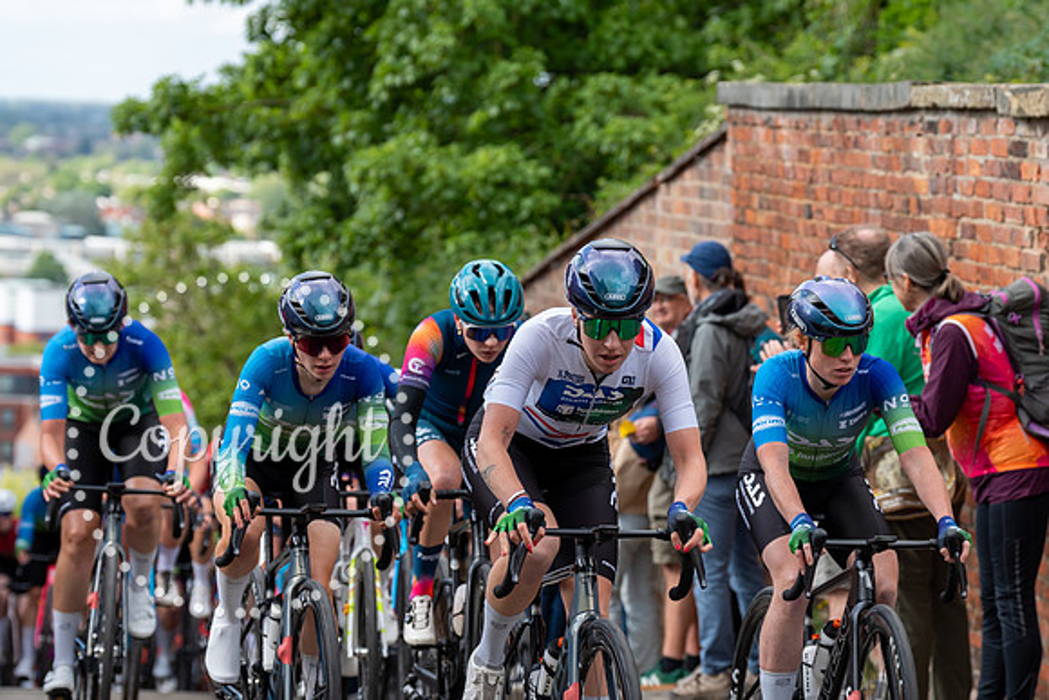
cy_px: 342
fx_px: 3969
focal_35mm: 136
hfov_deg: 15.0
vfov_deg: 10.1
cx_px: 655
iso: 400
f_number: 4
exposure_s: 1/1000
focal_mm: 103
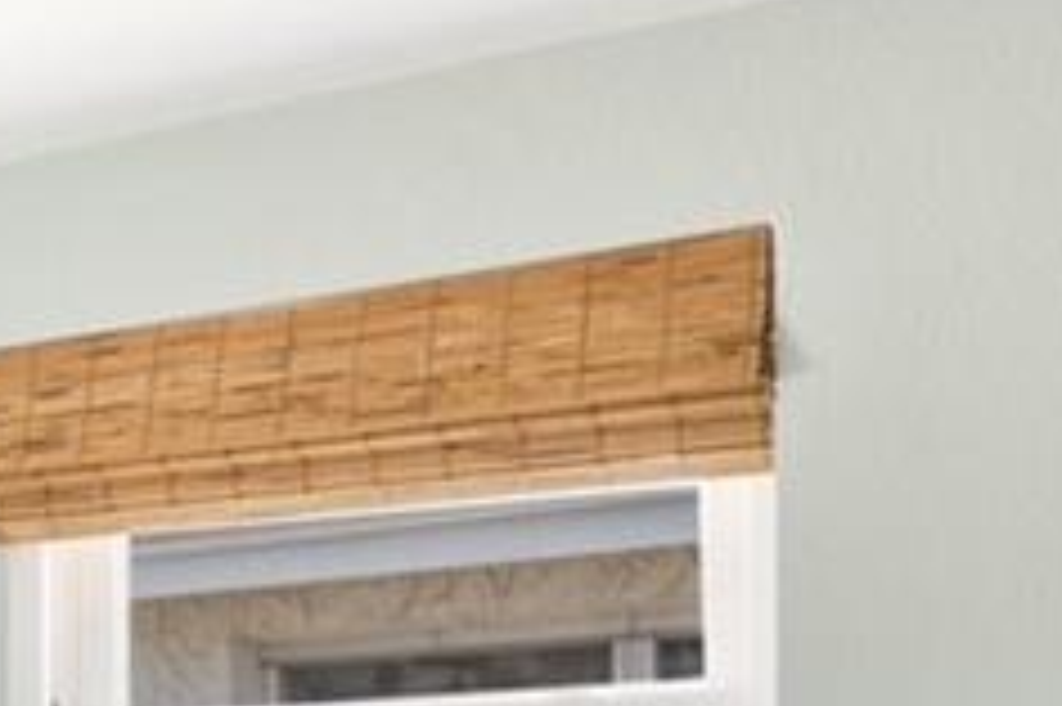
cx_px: -567
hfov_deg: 18.7
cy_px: 908
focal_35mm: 95
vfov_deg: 13.8
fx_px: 2800
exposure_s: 1/8
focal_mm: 14
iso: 320
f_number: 7.1
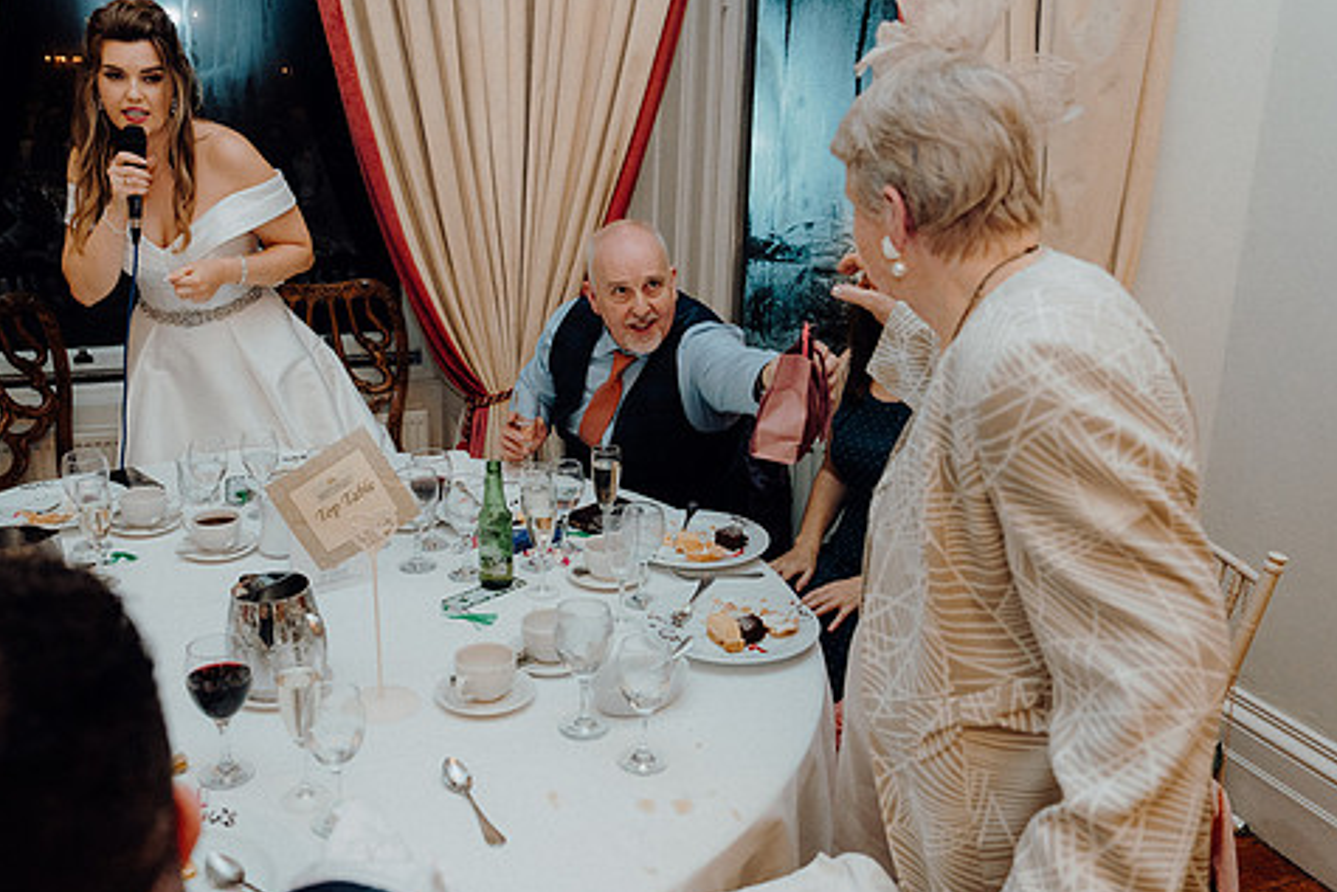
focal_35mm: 33
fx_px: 1226
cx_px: 585
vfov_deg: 40.0
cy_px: 421
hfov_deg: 57.0
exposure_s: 1/160
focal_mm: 27
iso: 2500
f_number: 3.5
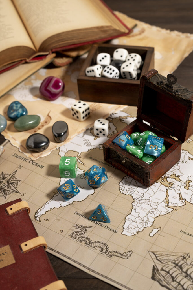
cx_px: 96
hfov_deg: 27.0
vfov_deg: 39.6
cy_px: 145
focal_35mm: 50
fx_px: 402
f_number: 8
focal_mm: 50
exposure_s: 1/125
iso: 160
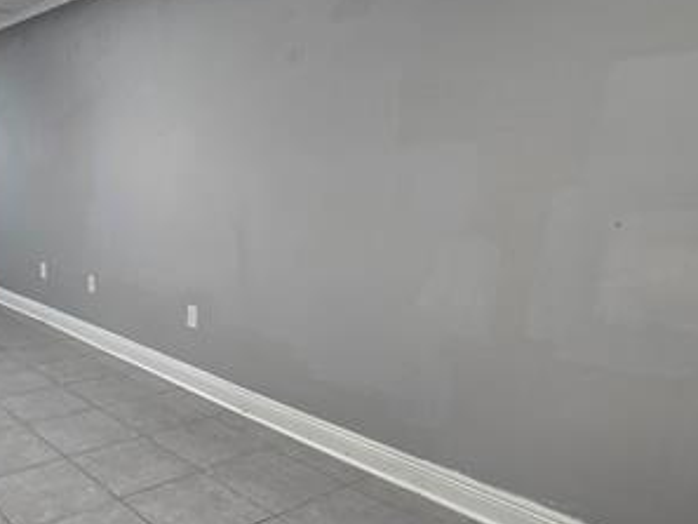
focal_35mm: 28
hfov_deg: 57.6
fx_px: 565
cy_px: 343
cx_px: 120
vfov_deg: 49.0
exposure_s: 1/60
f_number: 2.2
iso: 100
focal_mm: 2.2
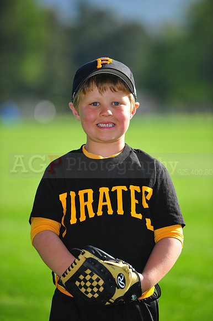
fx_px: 1777
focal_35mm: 200
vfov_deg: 10.3
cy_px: 160
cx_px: 106
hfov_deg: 6.9
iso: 200
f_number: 4
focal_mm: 200
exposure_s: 1/1000
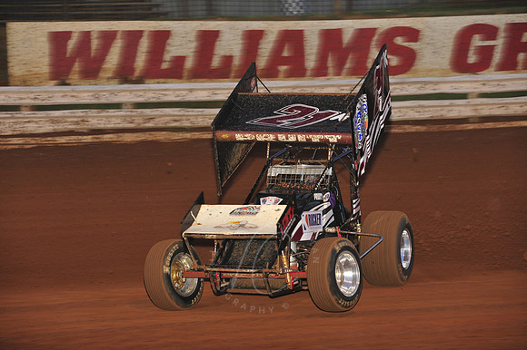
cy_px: 175
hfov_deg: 14.2
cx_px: 264
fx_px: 2121
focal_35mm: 145
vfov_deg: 9.5
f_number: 6.3
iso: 800
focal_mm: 145
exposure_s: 1/320
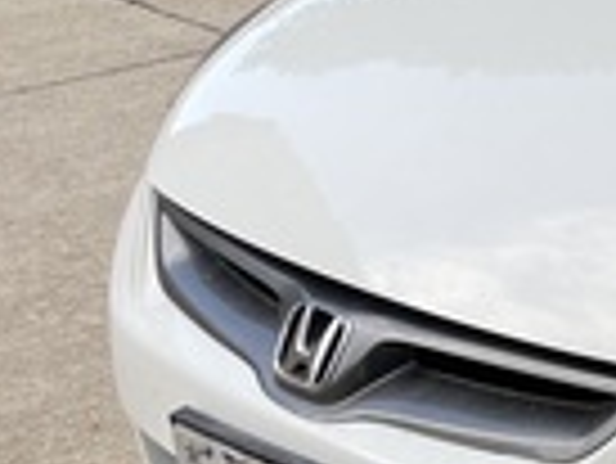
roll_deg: -0.1
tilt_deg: -19.4
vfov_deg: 12.8
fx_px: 2066
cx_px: 1241
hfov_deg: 14.2
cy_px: 209
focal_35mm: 116
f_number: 1.6
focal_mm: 4.2
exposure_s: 1/303
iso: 32
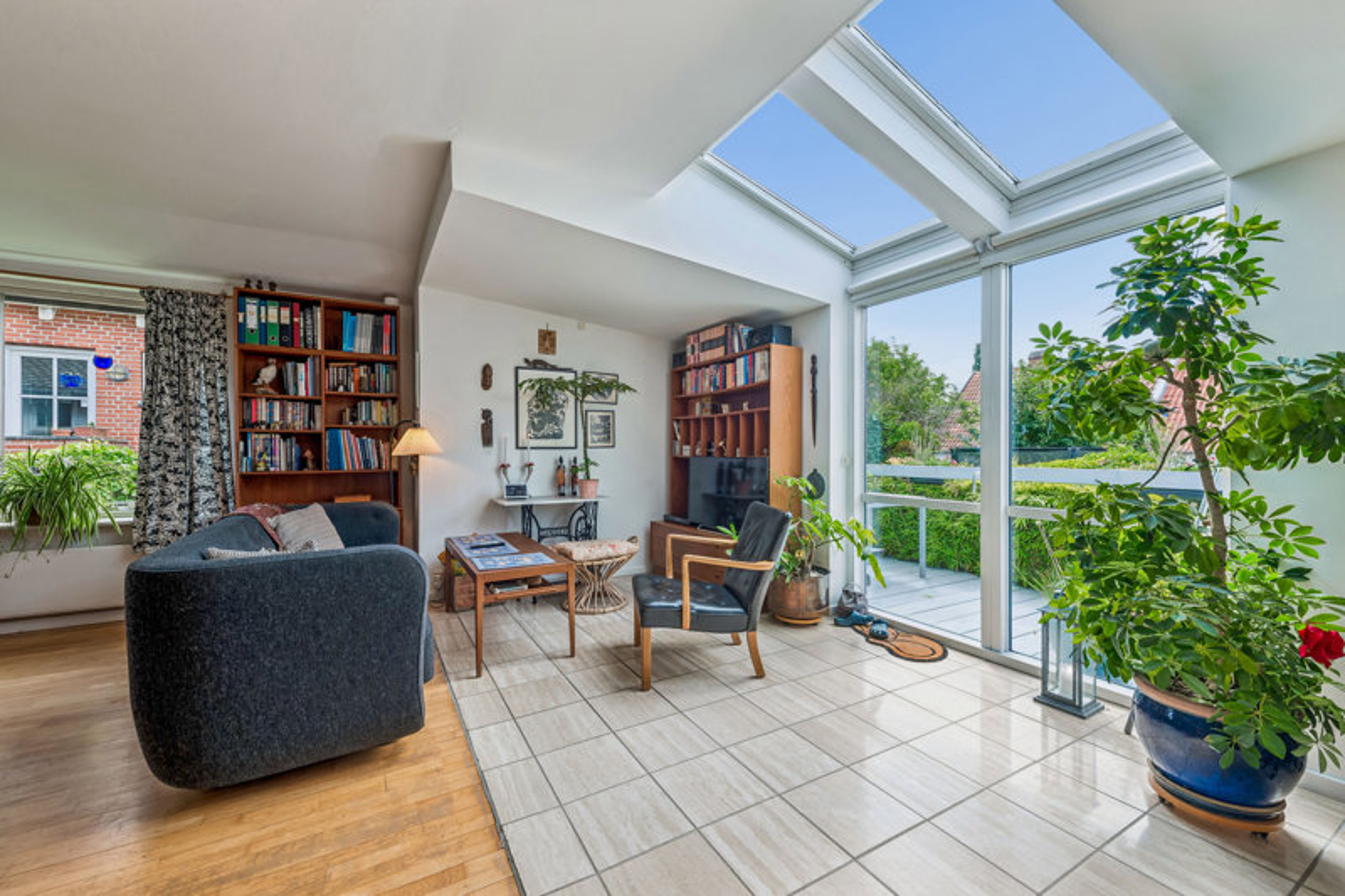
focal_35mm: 14
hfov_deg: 104.3
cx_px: 672
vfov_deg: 81.2
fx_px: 523
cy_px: 448
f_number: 10
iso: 200
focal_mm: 14
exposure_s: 1/30
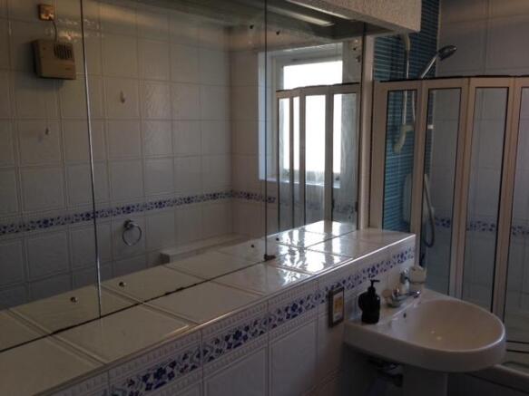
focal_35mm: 33
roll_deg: -0.5
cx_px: 264
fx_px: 504
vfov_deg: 42.9
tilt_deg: -9.8
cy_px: 198
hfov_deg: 55.4
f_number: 2.4
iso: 50
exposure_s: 1/60
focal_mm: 4.12
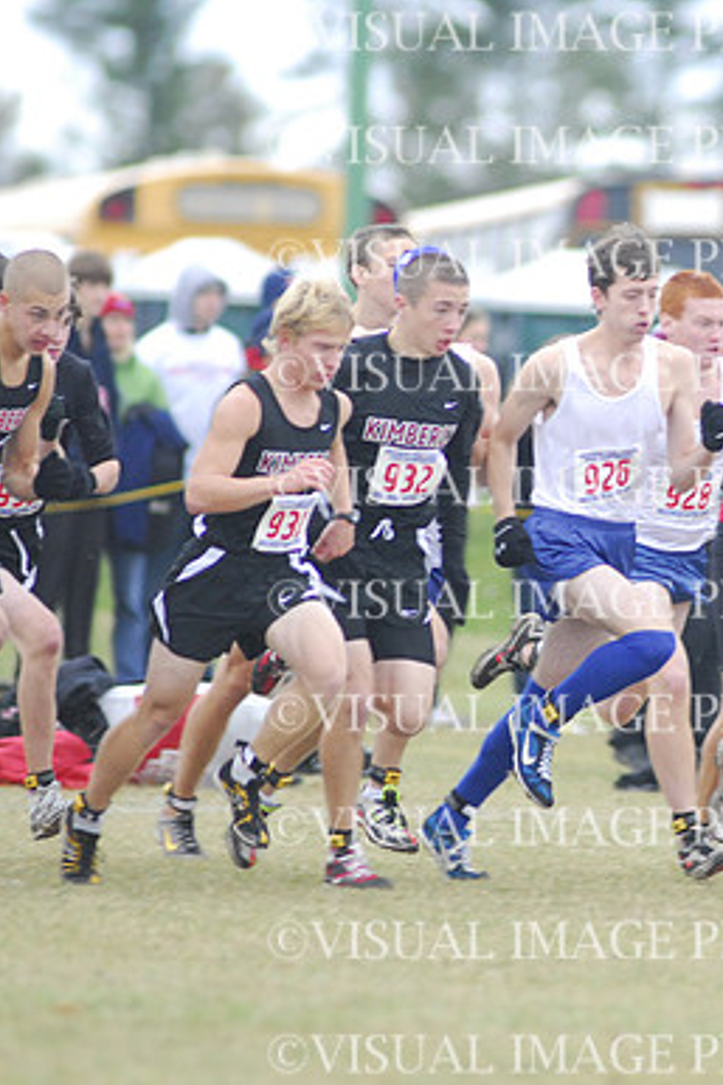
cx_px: 678
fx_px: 20411
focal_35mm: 677
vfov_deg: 3.0
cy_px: 542
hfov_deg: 2.0
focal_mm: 300
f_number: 4
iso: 800
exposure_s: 1/500
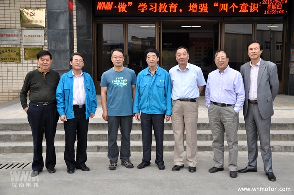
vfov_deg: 34.1
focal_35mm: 39
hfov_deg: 49.6
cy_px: 98
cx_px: 147
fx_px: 318
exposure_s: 1/100
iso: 200
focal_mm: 26
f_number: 5
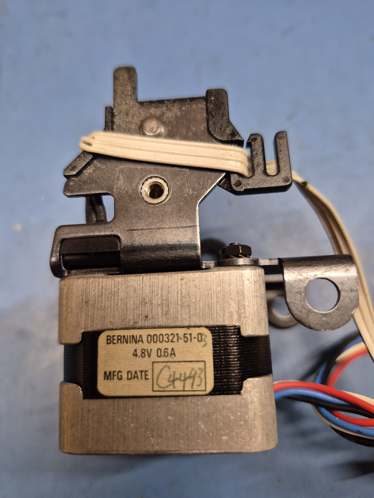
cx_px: 187
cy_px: 249
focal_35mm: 23
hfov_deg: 58.9
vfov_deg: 73.9
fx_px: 331
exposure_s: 1/120
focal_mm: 5.4
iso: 400
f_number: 1.8
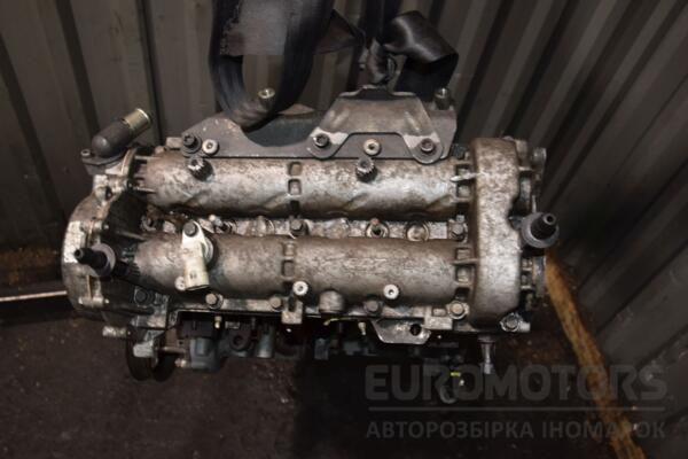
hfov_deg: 59.5
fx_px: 602
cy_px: 230
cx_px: 344
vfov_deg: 41.7
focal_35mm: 32
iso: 800
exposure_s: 1/60
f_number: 5
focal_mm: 21
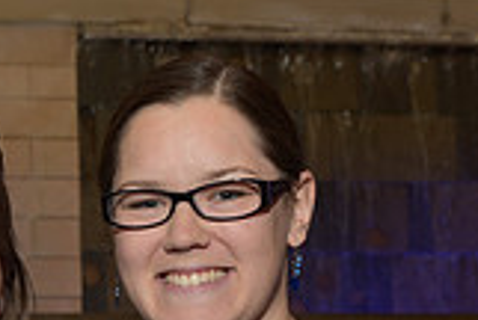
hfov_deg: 16.0
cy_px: 564
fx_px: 1676
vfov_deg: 10.3
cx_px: 53
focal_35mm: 126
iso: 200
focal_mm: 35
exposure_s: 1/60
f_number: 5
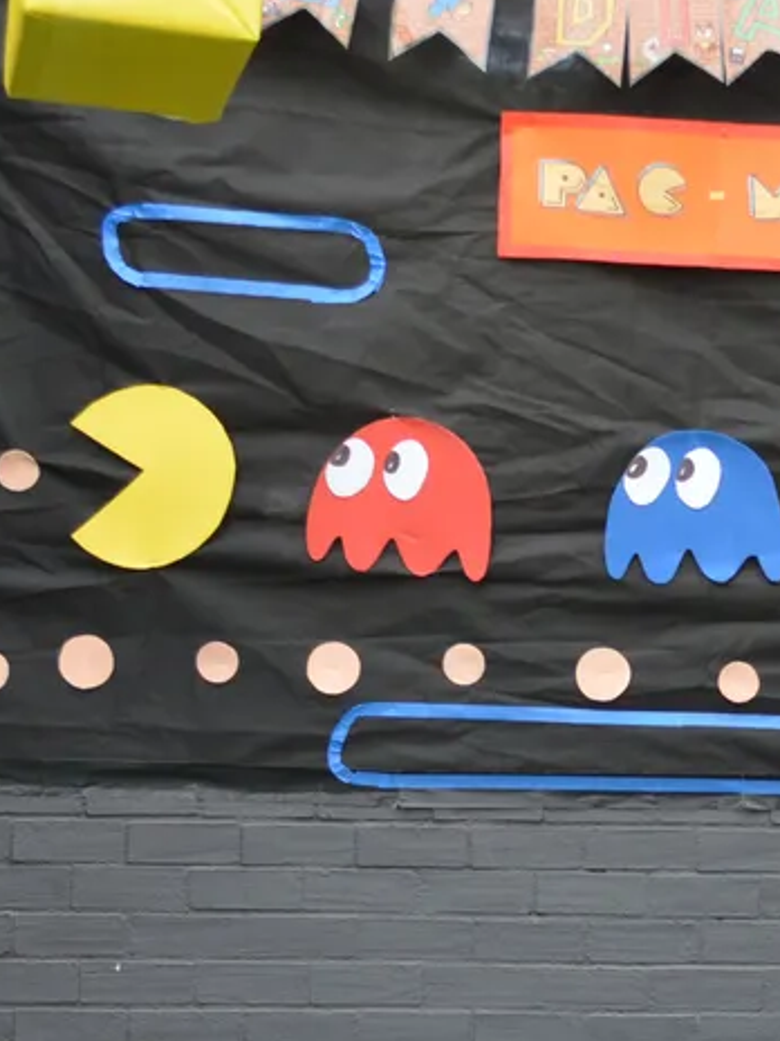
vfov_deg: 20.1
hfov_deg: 14.8
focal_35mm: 97
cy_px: 783
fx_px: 2914
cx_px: 921
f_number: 4.5
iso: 400
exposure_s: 1/80
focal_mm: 22
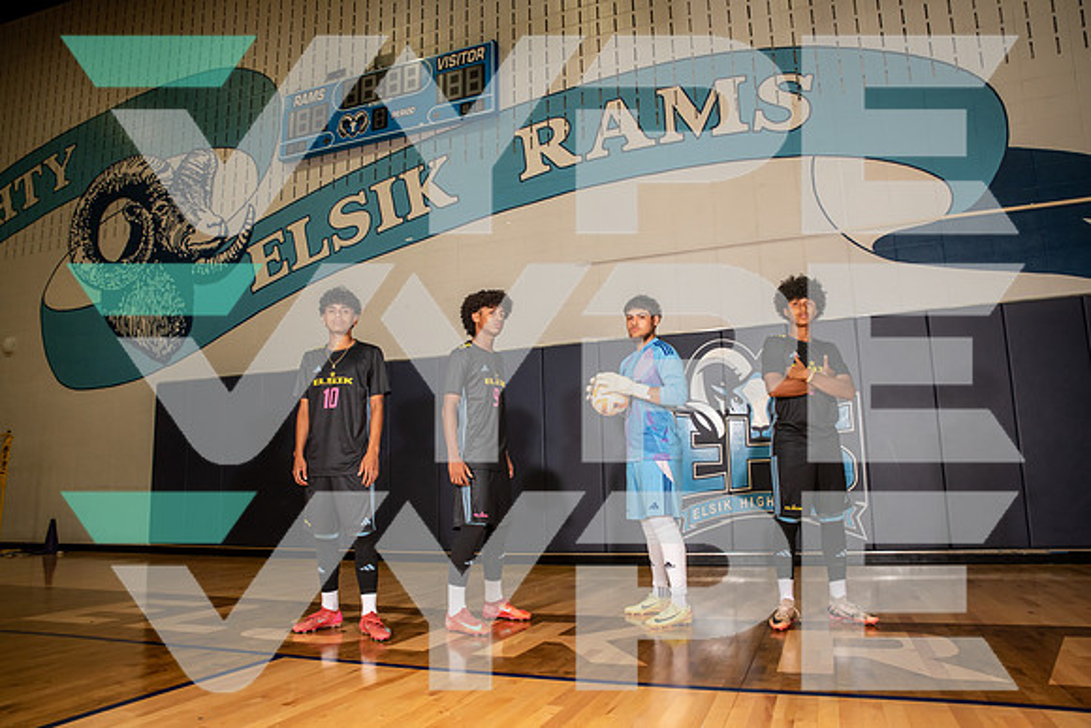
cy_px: 364
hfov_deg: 73.7
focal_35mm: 24
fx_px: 727
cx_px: 546
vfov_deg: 53.2
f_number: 6.3
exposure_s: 1/320
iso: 800
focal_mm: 24
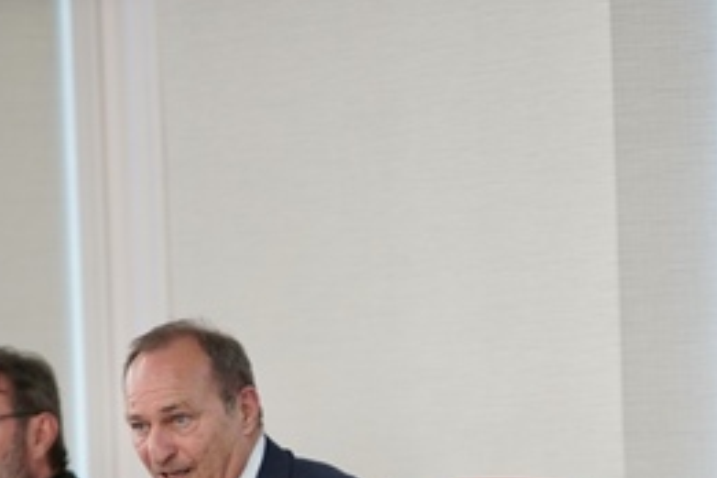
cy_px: 543
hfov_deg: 4.5
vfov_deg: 3.0
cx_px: 519
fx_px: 9161
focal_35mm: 460
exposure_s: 1/50
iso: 800
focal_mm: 200
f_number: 2.8
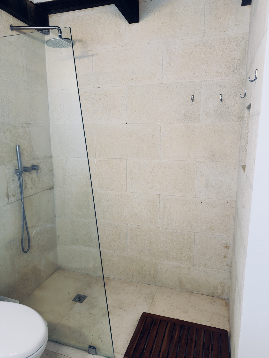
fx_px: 249
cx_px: 134
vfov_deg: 71.6
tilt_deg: -10.7
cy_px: 179
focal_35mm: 24
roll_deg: -0.3
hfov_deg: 56.8
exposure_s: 1/60
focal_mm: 6.76
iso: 160
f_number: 1.78
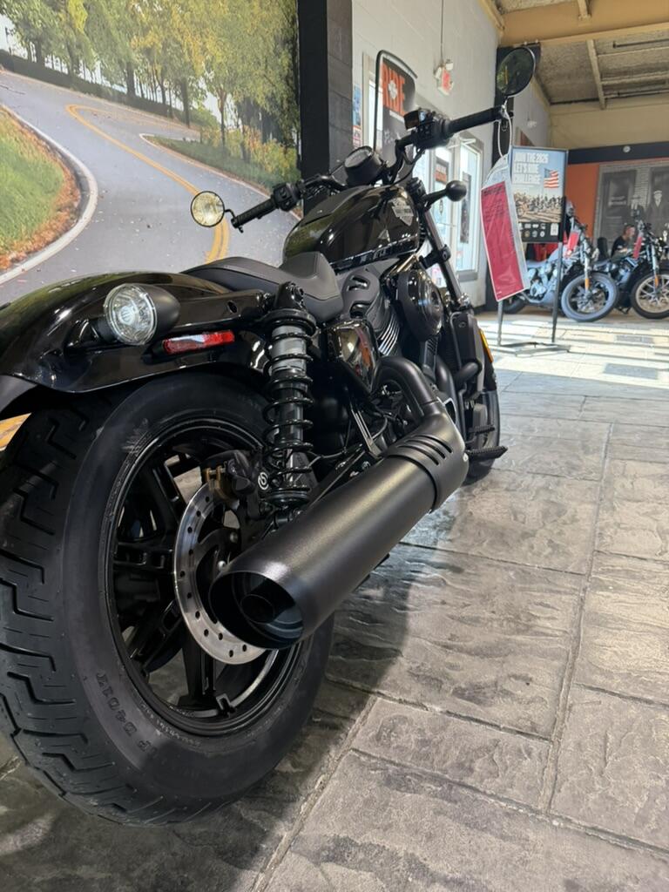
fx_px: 618
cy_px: 446
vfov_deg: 71.6
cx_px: 334
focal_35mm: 24
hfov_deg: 56.8
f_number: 1.78
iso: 400
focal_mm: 6.76
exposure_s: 1/120
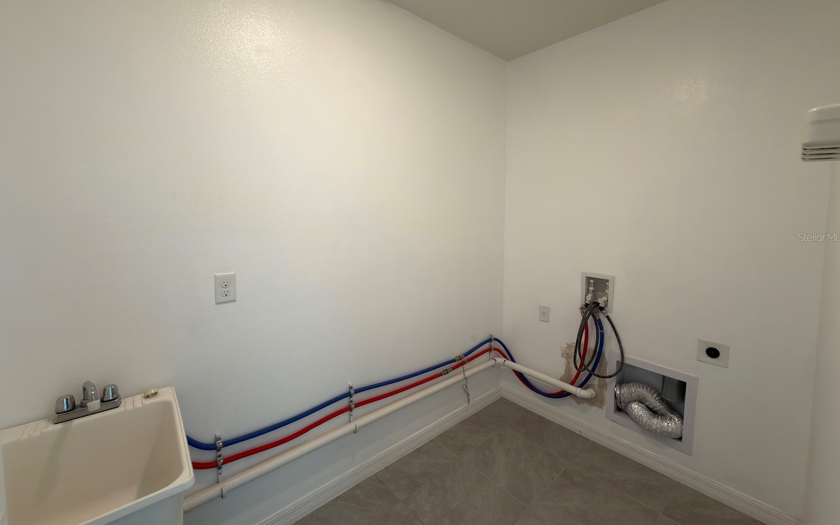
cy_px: 237
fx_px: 343
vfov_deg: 74.6
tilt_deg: -4.1
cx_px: 423
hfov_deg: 101.5
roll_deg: -0.4
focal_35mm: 15
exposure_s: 1/30
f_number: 2.2
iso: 40
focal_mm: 2.22
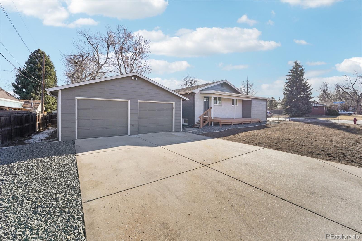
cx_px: 181
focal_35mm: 14
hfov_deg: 104.3
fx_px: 141
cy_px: 120
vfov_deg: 81.2
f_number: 8
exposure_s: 1/200
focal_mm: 14
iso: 100
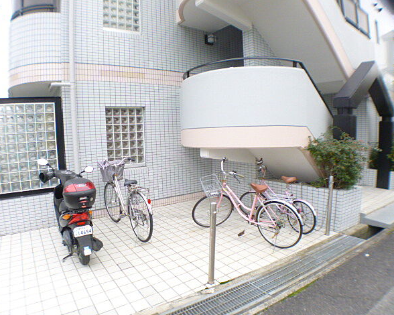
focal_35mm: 34
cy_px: 160
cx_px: 184
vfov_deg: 43.3
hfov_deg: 52.8
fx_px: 396
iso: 250
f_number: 2.9
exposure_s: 1/60
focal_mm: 5.7
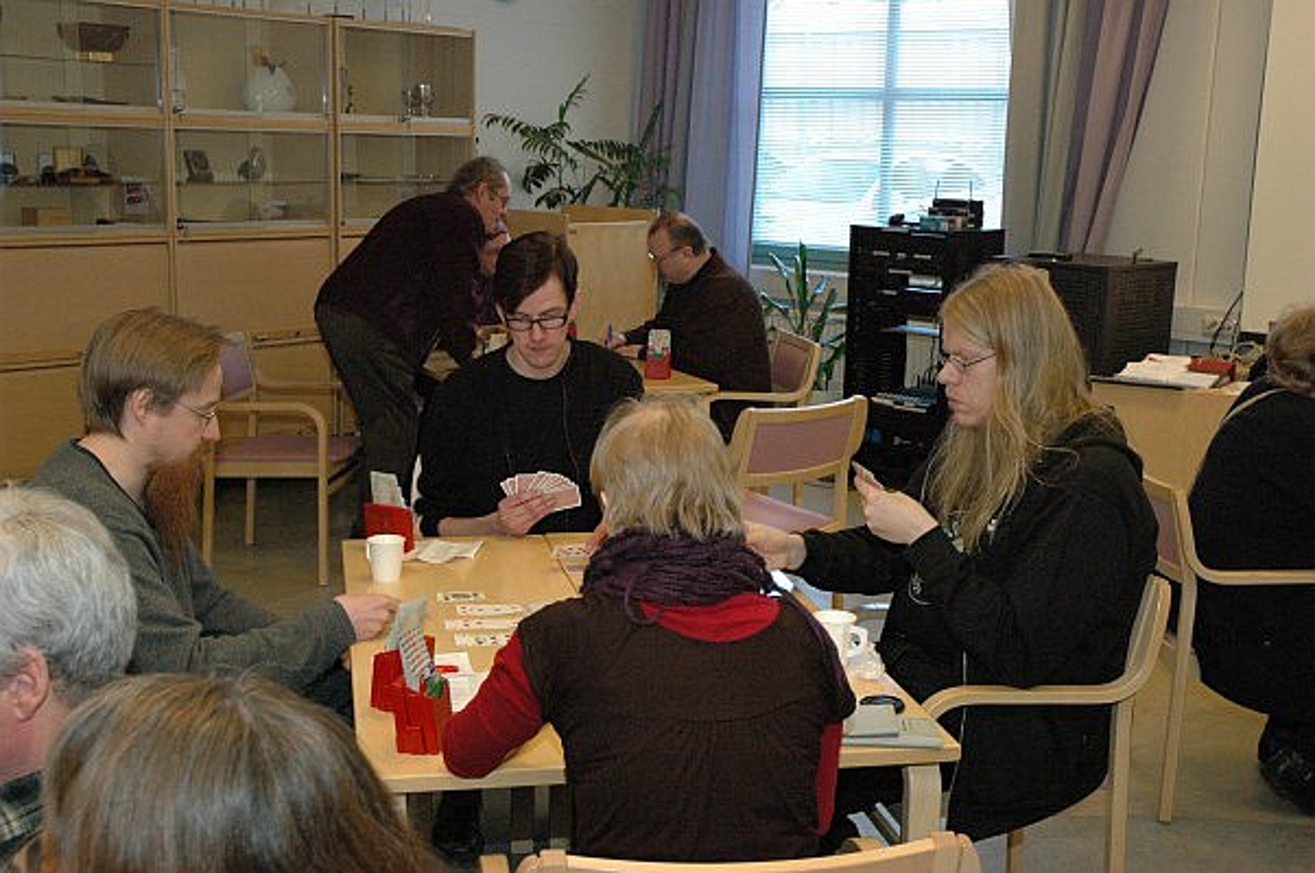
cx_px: 658
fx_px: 1587
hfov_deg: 45.0
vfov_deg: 30.8
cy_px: 436
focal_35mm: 44
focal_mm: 29
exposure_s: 1/80
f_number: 7.1
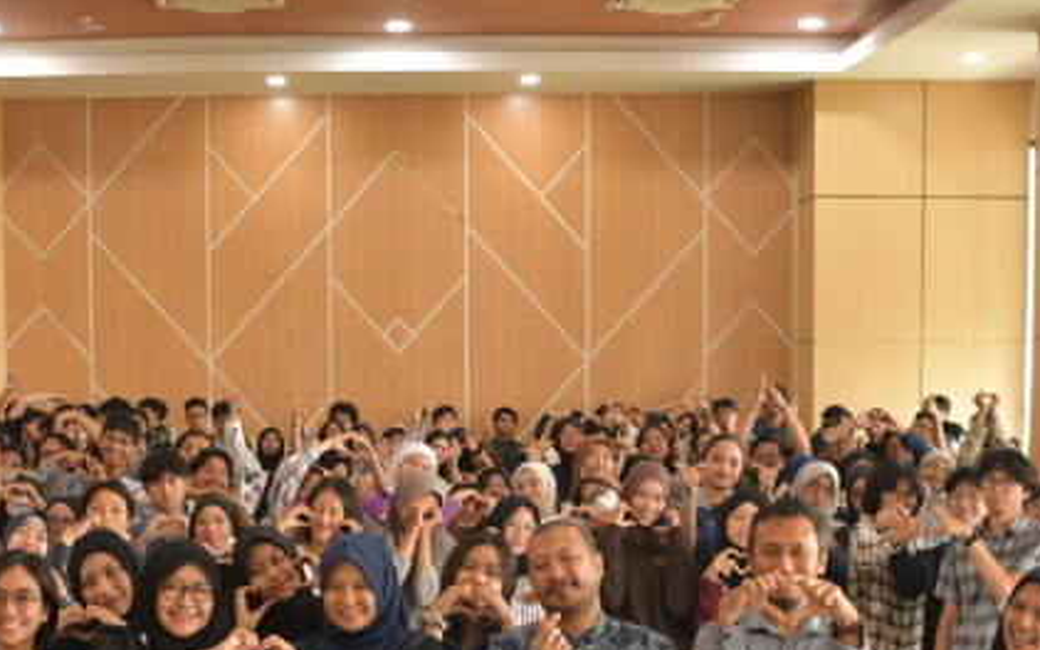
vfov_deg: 19.0
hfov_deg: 30.5
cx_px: 383
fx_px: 1899
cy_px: 599
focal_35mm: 67
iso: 1250
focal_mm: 18
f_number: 3.5
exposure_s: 1/125
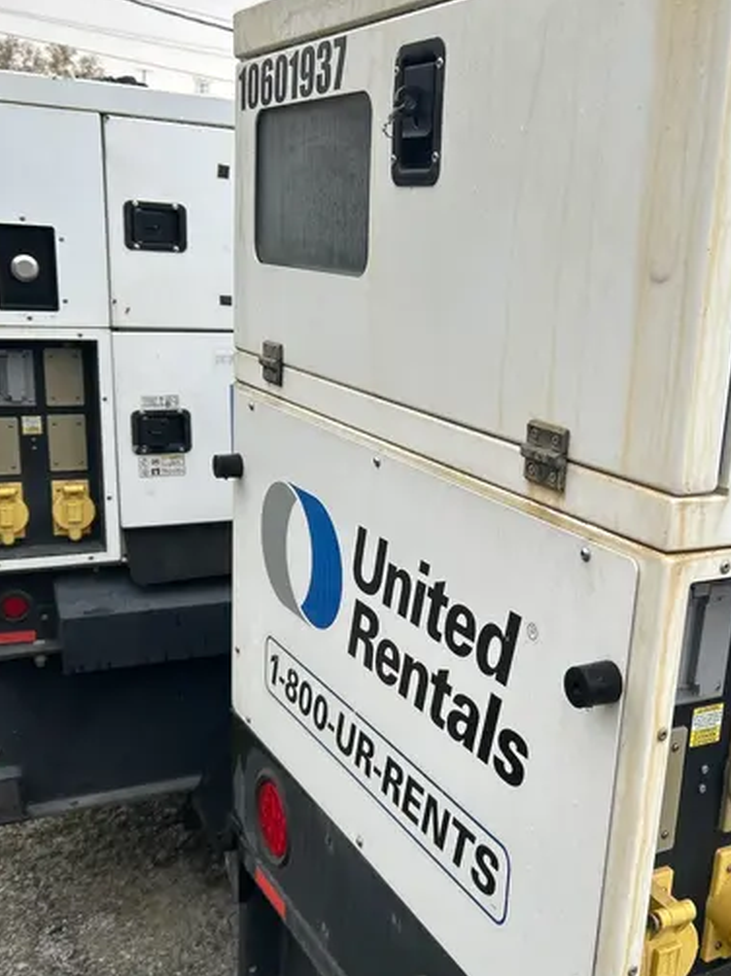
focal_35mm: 38
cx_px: 494
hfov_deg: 37.2
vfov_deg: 48.9
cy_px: 549
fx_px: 1071
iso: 40
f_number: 1.5
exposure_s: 1/121
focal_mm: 5.7
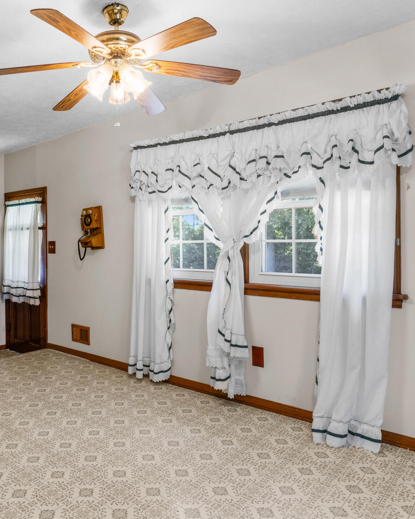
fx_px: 399
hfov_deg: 53.3
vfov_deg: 66.0
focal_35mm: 26
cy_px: 254
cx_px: 123
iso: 400
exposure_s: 1/3
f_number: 9
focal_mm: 12
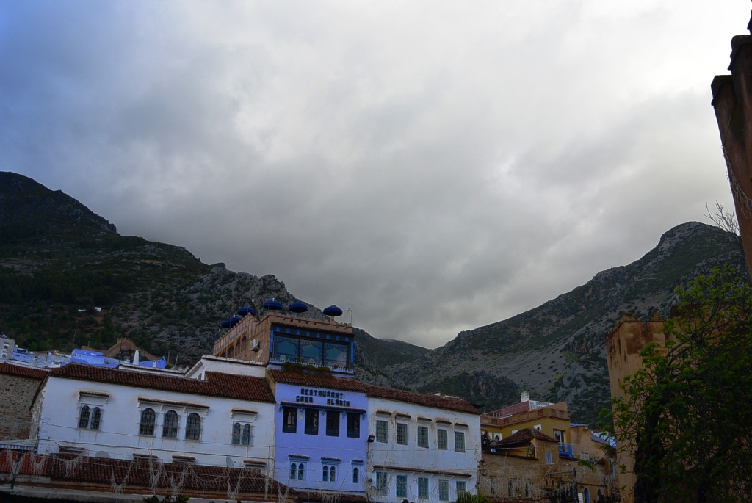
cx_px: 376
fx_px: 753
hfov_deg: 53.1
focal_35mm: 36
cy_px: 252
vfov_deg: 37.0
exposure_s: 1/400
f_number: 4.5
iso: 100
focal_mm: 13.5
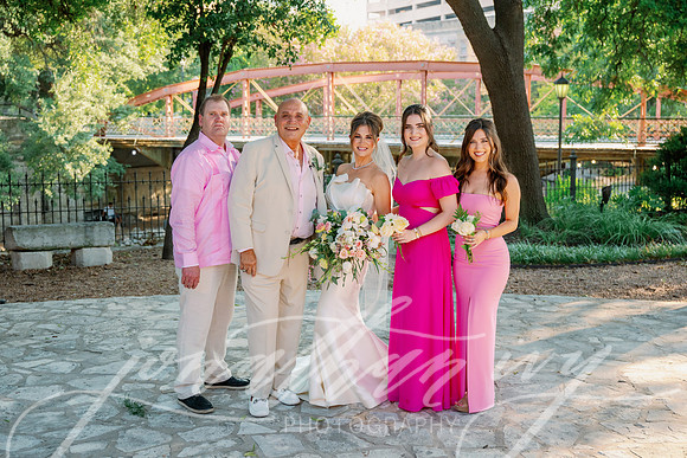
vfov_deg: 32.6
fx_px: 783
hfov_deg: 47.4
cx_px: 344
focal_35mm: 41
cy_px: 229
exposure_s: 1/400
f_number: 3.5
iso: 500
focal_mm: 41
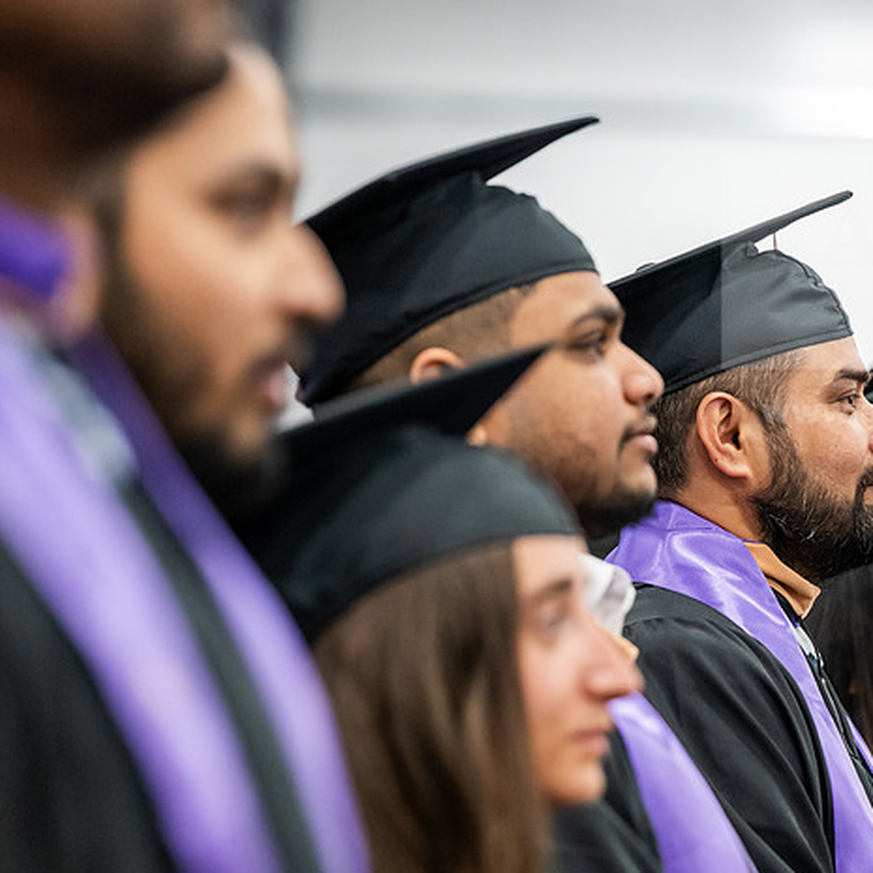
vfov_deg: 9.2
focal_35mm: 190
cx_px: 644
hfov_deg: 9.2
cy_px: 466
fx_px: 5421
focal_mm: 130
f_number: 3.2
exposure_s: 1/200
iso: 3200
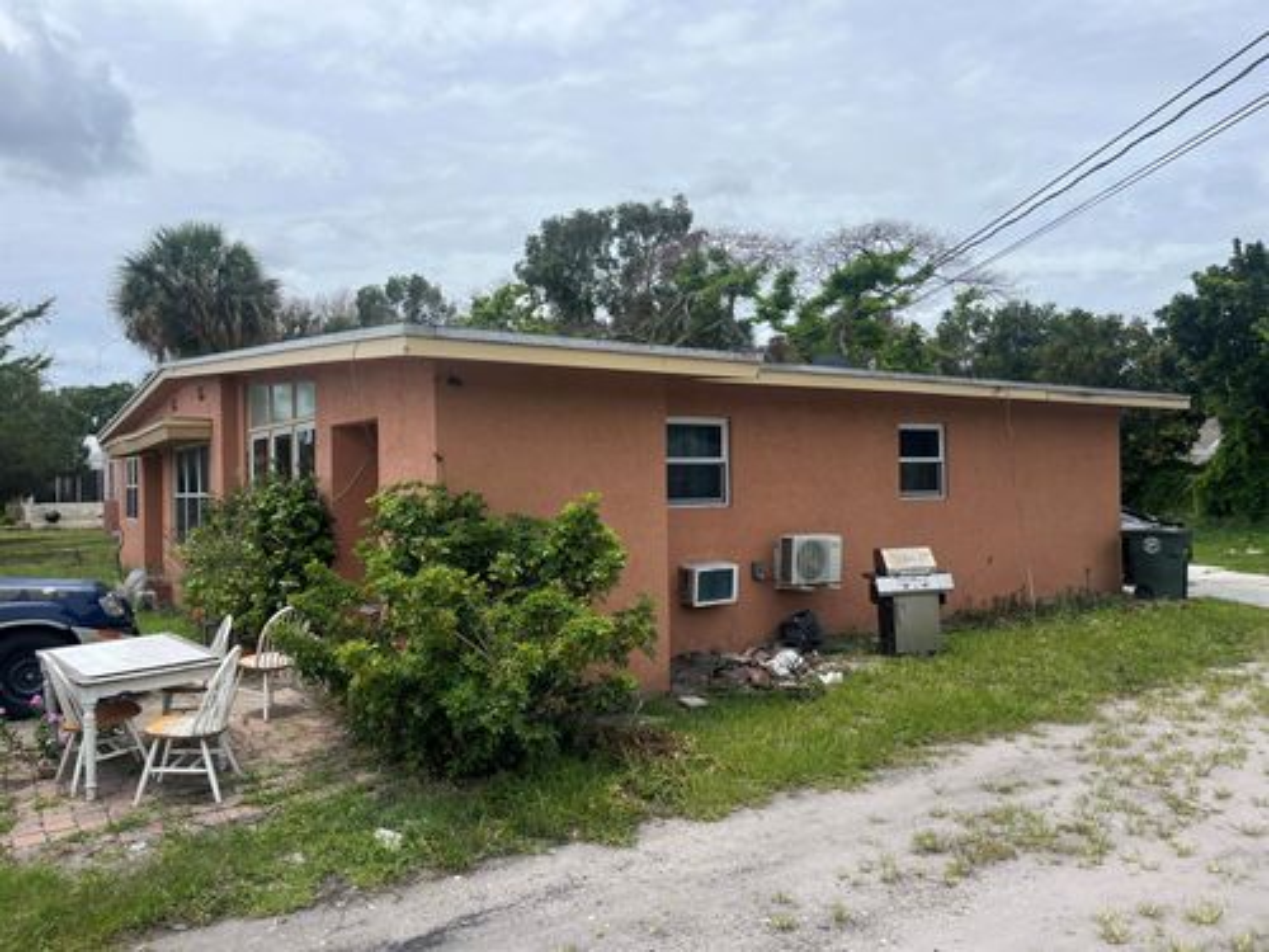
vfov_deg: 53.1
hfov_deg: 67.3
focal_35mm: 26
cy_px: 476
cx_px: 634
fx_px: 953
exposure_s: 1/5076
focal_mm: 5.1
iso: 50
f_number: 1.6
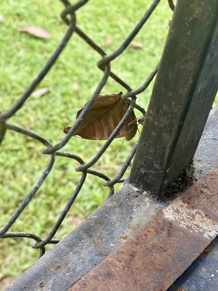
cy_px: 127
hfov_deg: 24.0
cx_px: 114
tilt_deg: -36.9
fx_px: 512
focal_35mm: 61
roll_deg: -12.0
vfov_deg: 31.6
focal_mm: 5.96
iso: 50
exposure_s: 1/109
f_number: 1.6
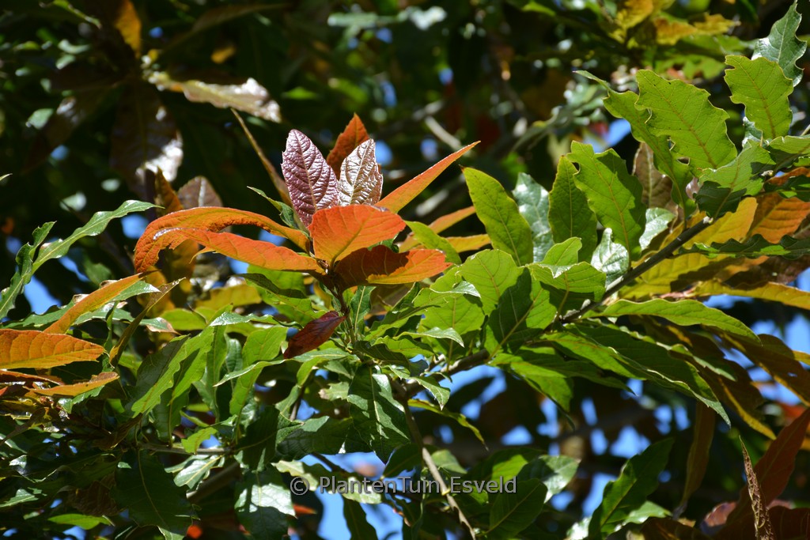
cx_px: 405
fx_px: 4118
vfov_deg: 7.5
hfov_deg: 11.2
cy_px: 270
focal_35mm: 183
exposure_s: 1/250
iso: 200
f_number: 8
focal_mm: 122
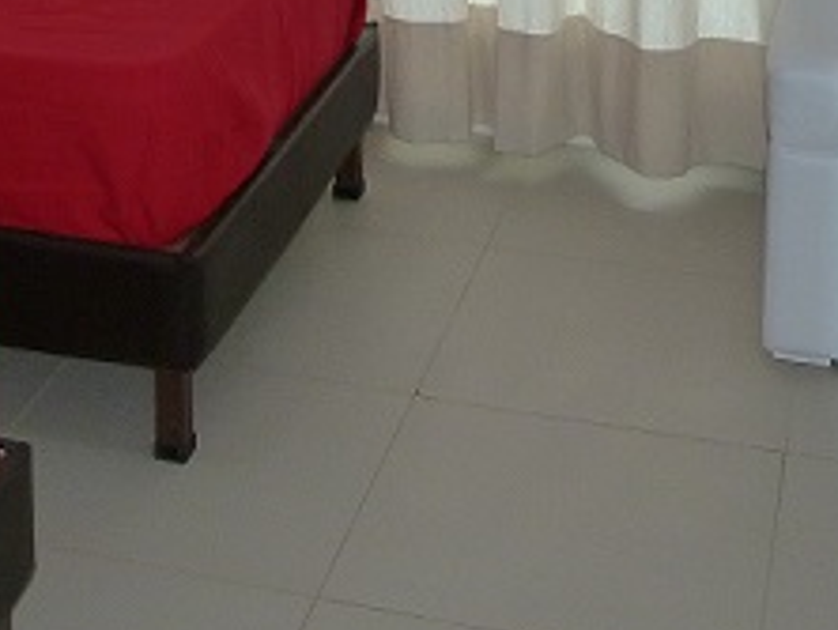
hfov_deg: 22.7
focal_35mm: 85
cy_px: -304
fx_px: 2060
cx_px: 177
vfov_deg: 16.0
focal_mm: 4.5
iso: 125
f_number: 2.8
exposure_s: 1/60
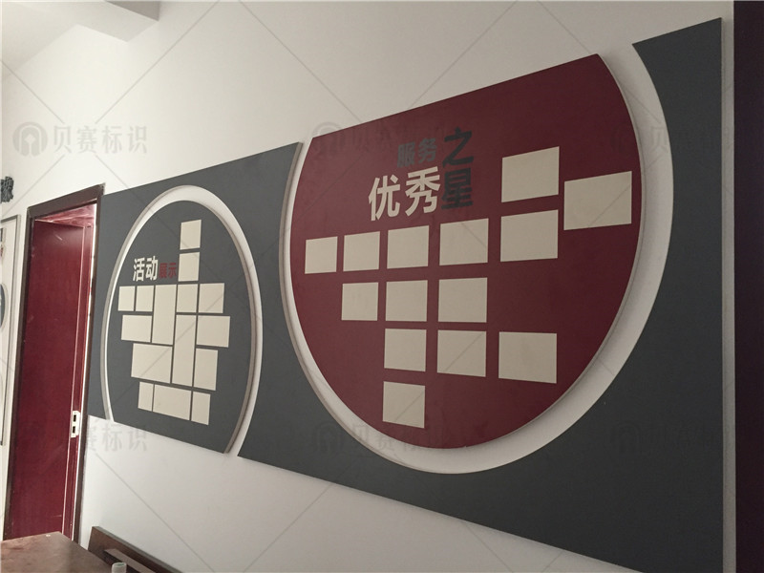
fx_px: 640
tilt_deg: +4.9
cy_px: 286
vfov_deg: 48.2
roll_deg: -3.1
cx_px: 382
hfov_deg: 61.7
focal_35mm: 29
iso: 250
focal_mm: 4.15
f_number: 2.2
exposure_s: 1/20
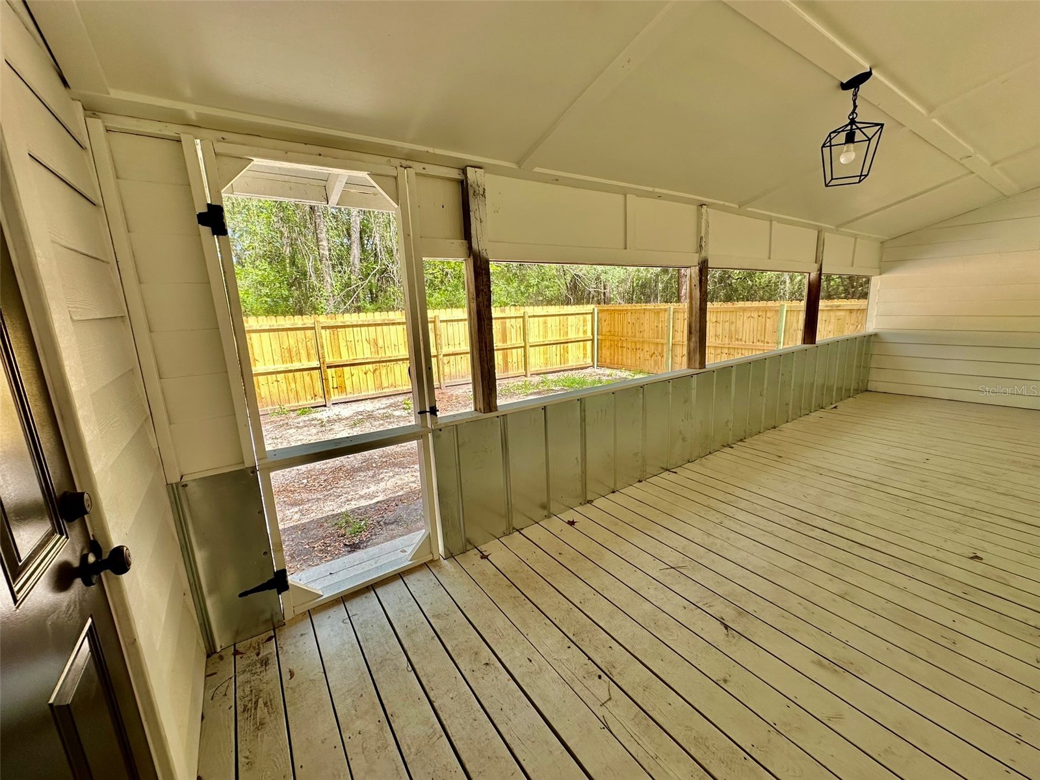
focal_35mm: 14
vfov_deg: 85.7
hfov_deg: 102.1
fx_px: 421
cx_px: 520
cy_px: 390
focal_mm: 2.22
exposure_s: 1/116
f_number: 2.2
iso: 40
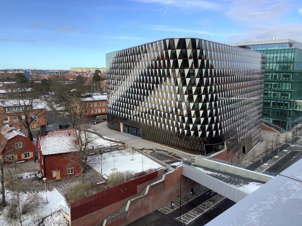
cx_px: 151
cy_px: 113
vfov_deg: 45.4
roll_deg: -0.3
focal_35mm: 31
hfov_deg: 58.4
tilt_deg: -8.6
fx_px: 270
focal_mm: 3.3
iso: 25
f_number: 2.4
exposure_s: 1/754
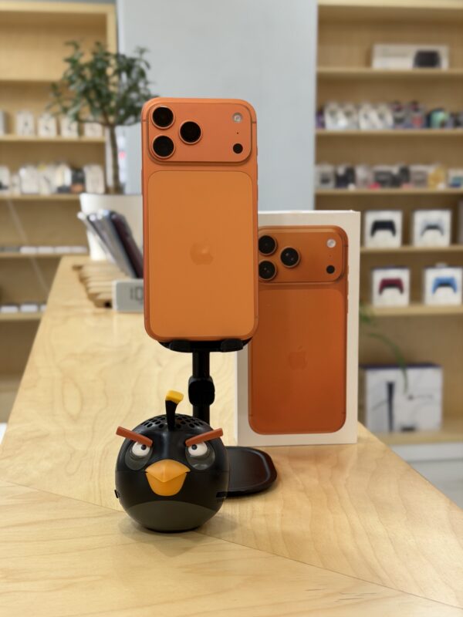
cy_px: 308
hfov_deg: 30.3
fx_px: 856
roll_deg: -0.4
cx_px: 232
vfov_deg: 39.7
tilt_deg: -8.3
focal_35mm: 48
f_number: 1.78
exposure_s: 1/103
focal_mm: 6.76
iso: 100
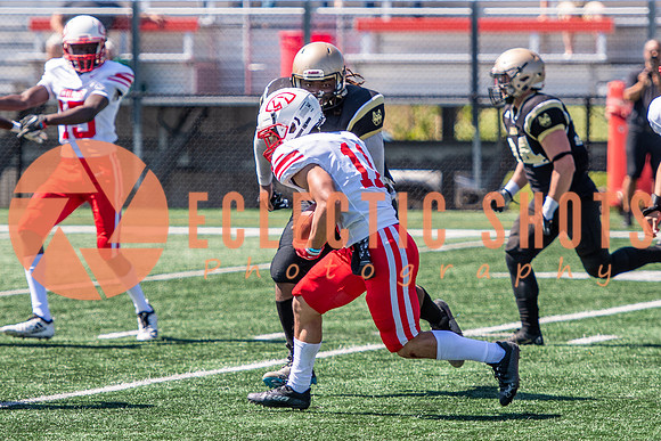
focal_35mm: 376
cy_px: 193
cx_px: 330
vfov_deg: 3.7
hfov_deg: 5.5
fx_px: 6904
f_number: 2.8
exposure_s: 1/2000
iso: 160
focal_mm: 160
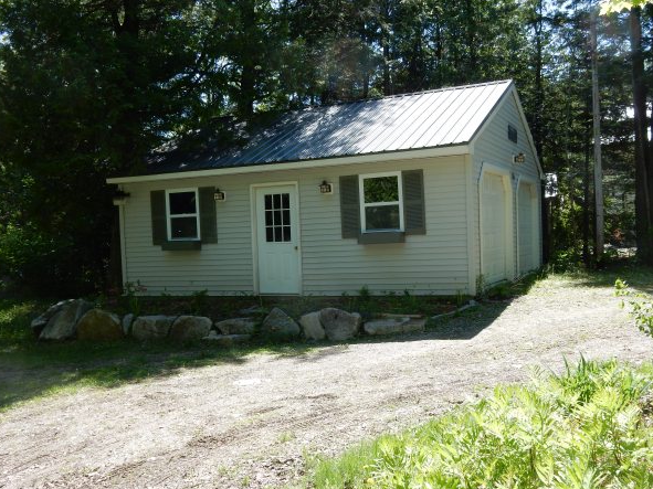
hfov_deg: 47.9
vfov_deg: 36.8
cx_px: 324
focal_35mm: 39
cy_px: 264
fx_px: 736
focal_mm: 6.4
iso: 125
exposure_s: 1/400
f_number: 4
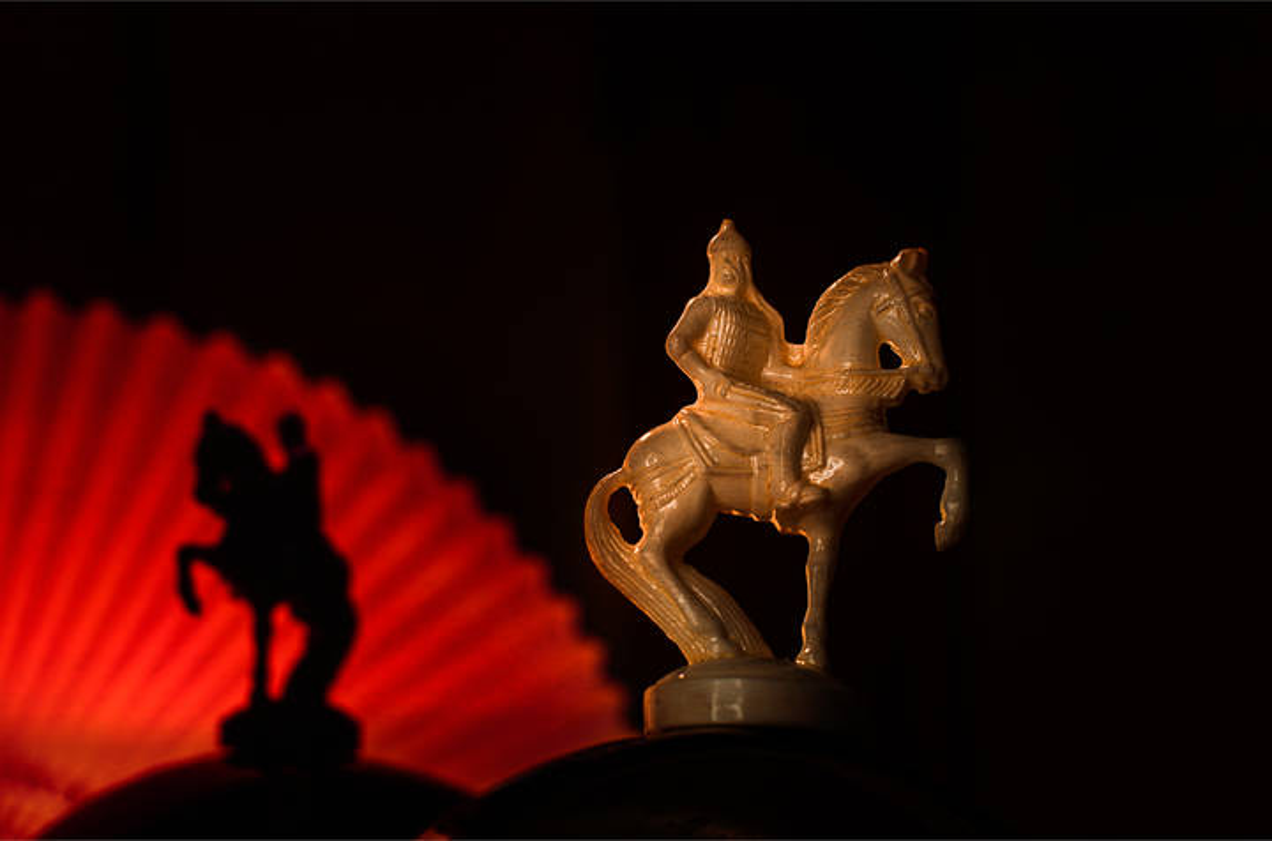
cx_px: 636
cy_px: 420
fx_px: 1850
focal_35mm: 52
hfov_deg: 37.9
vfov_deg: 25.6
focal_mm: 35
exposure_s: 1/160
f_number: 4.5
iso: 100
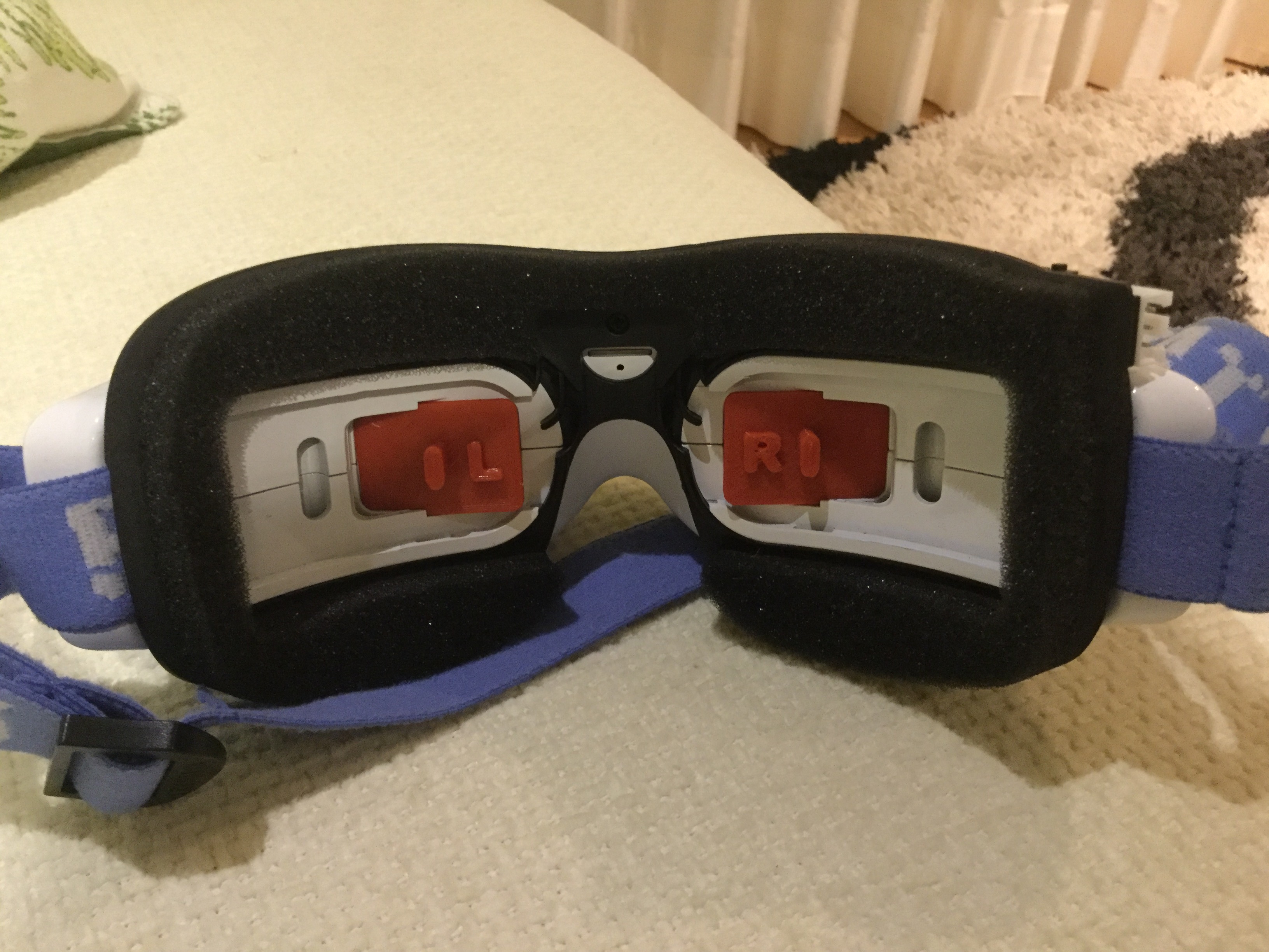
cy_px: 476
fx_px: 1136
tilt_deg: -38.7
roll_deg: -6.1
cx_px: 634
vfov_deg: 45.4
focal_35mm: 31
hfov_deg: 58.4
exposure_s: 1/17
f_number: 2.4
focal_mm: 3.3
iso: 500
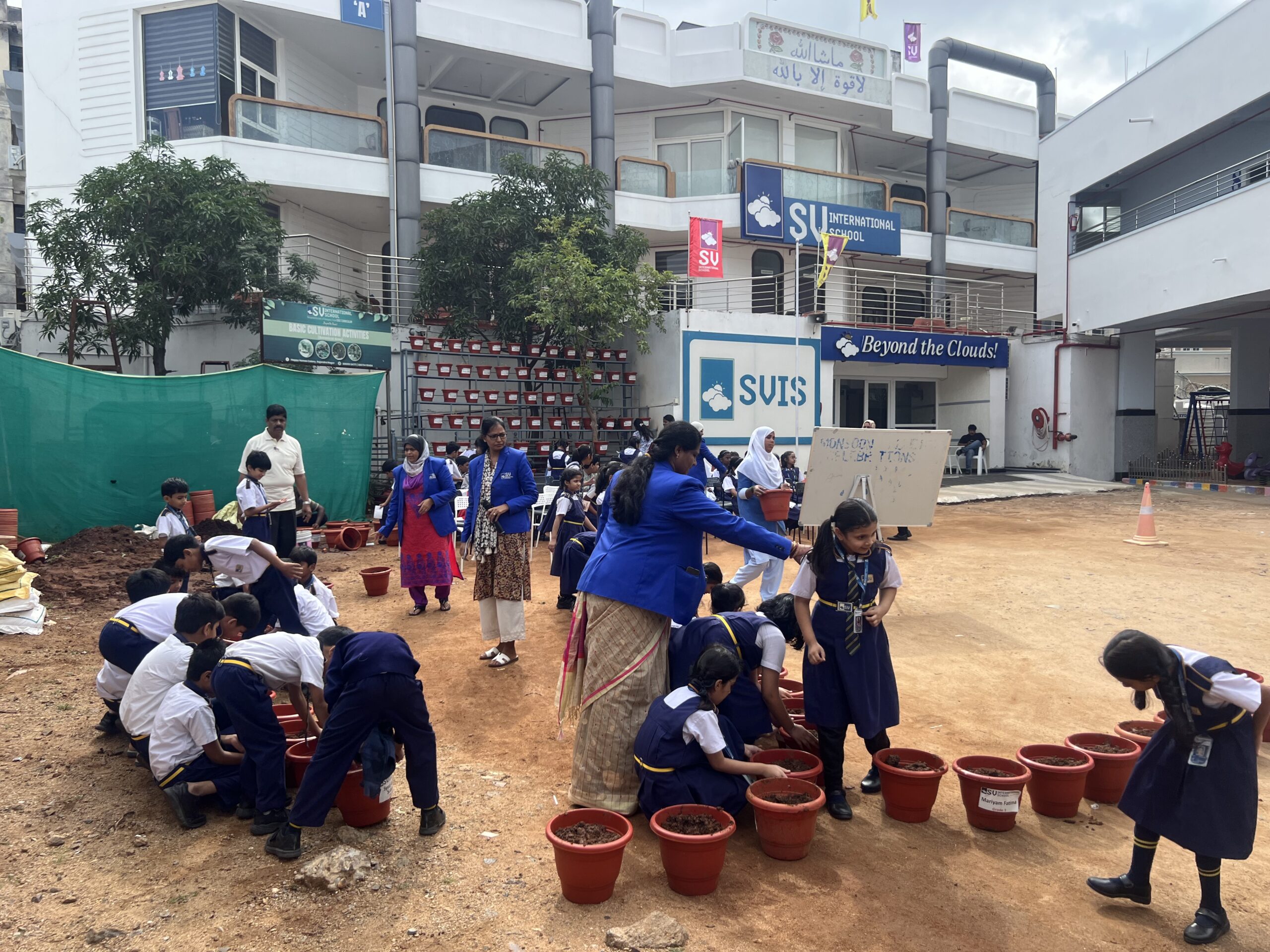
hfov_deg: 67.3
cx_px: 635
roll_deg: +0.5
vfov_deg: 53.1
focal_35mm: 26
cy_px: 476
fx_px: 954
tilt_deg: -3.3
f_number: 1.5
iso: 50
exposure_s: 1/1779
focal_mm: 5.7
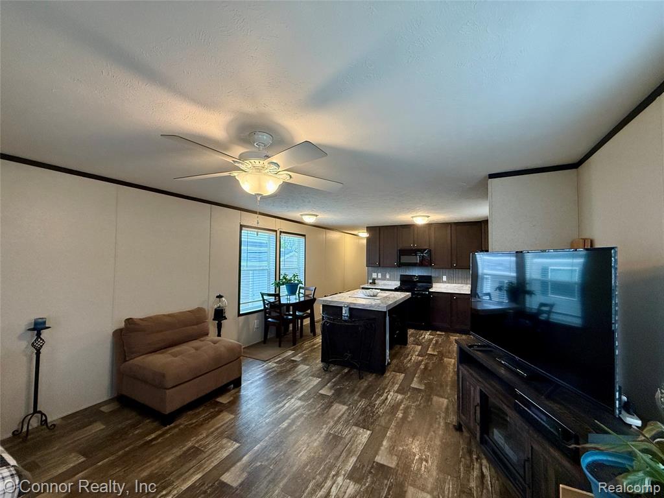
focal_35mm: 14
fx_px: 269
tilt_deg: +3.1
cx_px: 332
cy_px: 249
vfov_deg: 85.7
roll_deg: -0.4
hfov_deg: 102.1
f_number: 2.2
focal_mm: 2.22
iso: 320
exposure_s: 1/120
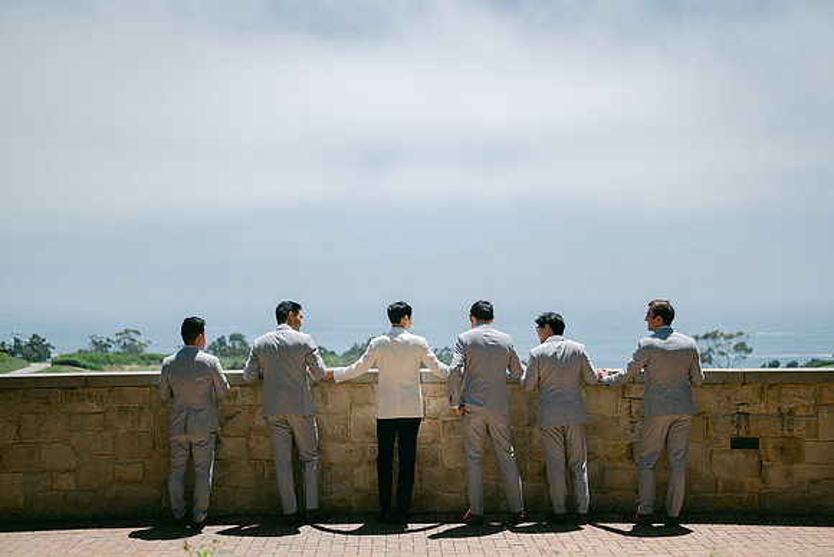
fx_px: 1159
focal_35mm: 50
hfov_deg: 39.6
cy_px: 278
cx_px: 417
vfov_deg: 27.0
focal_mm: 50
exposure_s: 1/2500
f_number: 1.8
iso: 64
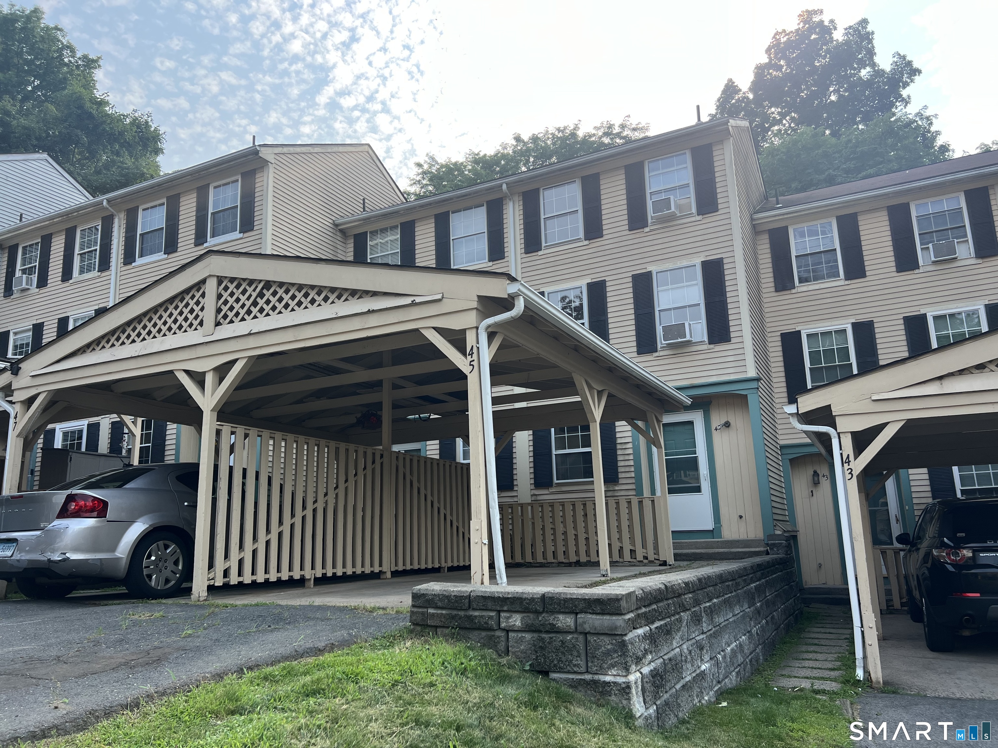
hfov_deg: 67.3
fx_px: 750
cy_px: 374
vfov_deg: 53.1
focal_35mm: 26
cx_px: 499
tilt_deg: +13.2
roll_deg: +2.3
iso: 50
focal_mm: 5.7
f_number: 1.5
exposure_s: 1/1361
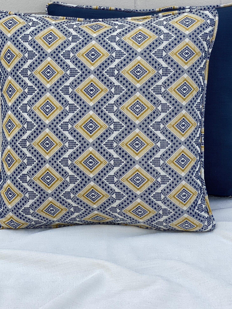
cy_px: 110
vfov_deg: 28.4
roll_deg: +1.1
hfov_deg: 21.6
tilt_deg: -17.5
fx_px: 608
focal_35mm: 68
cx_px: 127
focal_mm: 6
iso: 20
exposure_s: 1/1020
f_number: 2
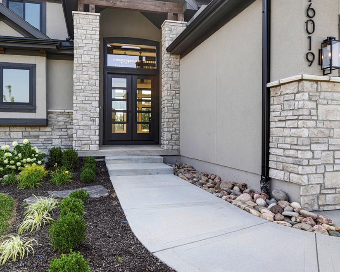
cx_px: 157
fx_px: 282
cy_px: 135
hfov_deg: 62.1
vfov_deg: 51.6
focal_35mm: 28
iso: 100
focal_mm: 24
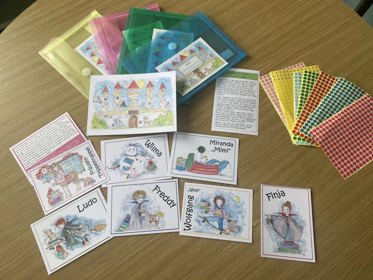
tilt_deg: -70.8
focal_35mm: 26
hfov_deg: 67.3
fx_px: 280
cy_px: 140
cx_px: 186
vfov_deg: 53.1
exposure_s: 1/122
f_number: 1.8
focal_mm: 4.25
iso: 100
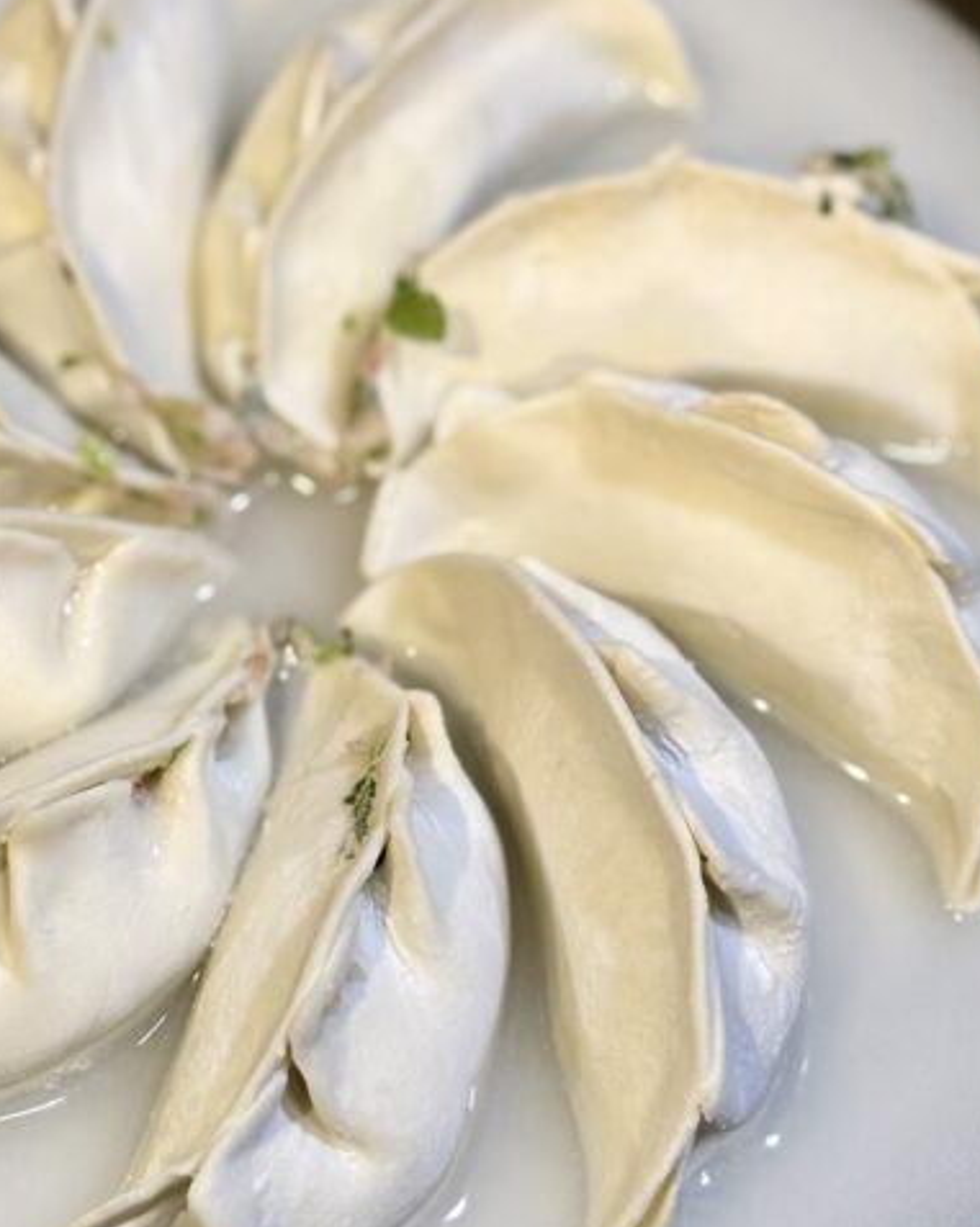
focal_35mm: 109
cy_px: 556
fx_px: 3956
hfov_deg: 14.1
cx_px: 273
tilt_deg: -57.8
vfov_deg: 17.6
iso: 40
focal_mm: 5.96
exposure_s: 1/50
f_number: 1.6
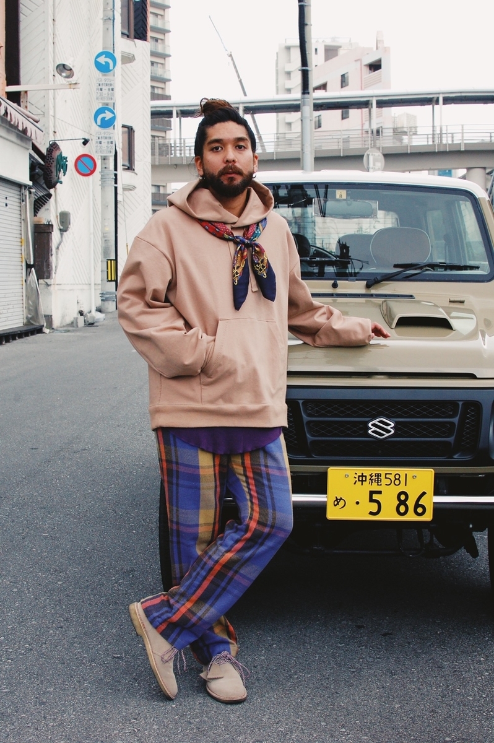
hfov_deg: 25.7
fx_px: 1082
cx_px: 247
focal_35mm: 52
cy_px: 372
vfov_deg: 37.9
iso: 800
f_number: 8
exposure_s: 1/250
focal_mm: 35
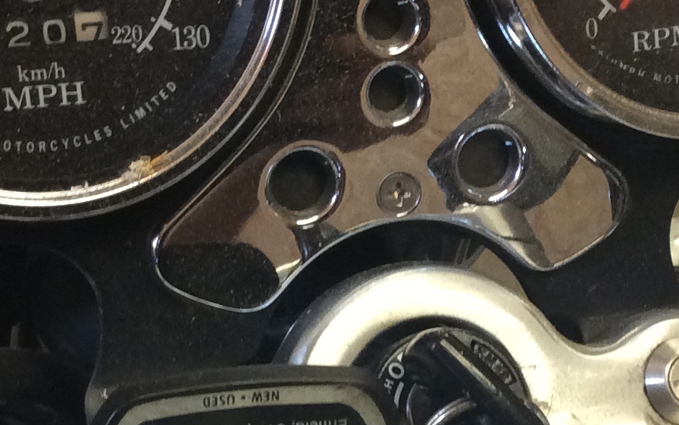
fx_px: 1813
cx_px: 337
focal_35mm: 98
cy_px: 358
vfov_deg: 13.3
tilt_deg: -45.3
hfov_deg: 21.2
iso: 80
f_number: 2.4
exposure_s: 1/24
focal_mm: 3.3
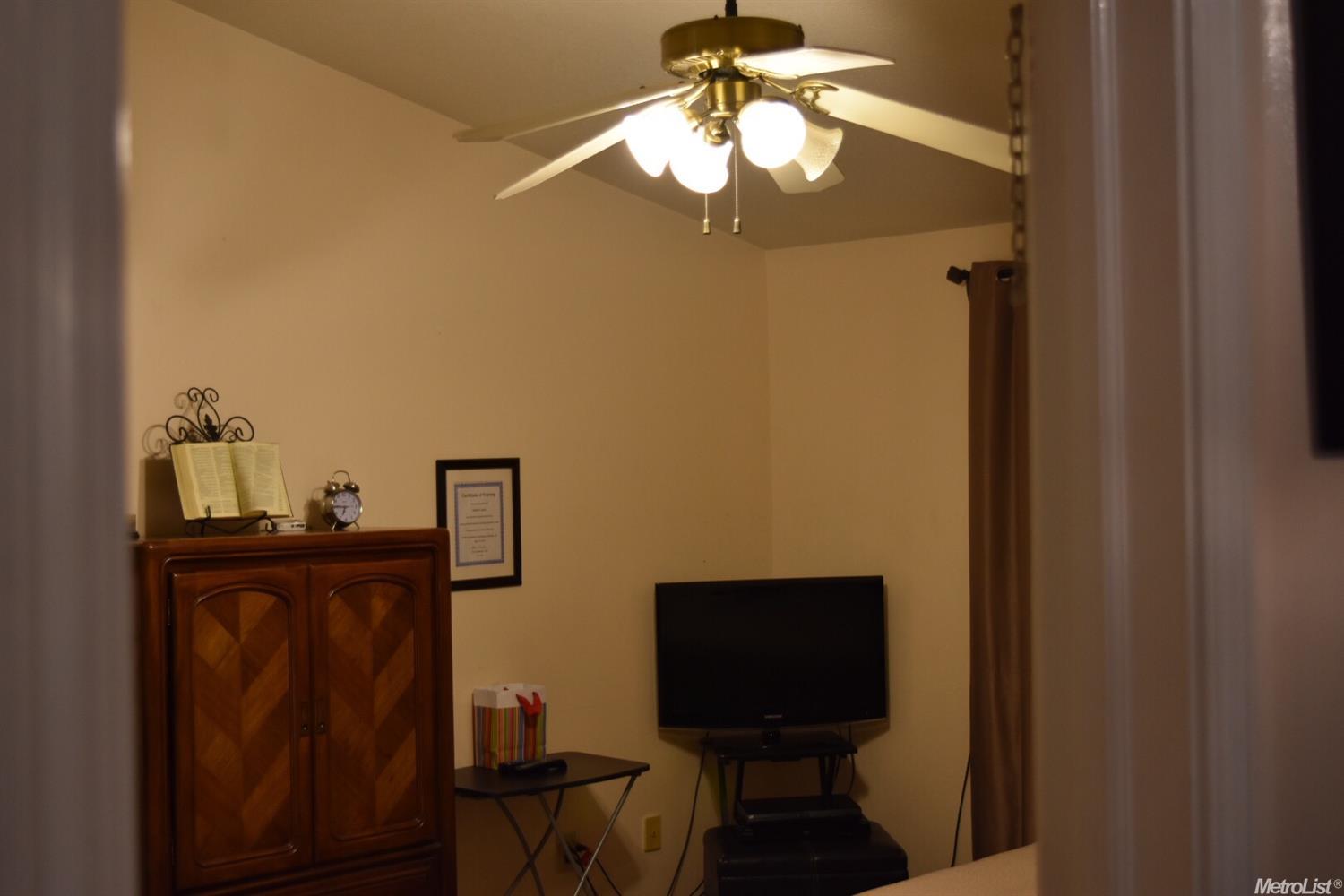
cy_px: 448
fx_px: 1792
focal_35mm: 48
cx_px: 672
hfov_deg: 41.1
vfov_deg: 28.1
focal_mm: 32
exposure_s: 1/80
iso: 800
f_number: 4.5
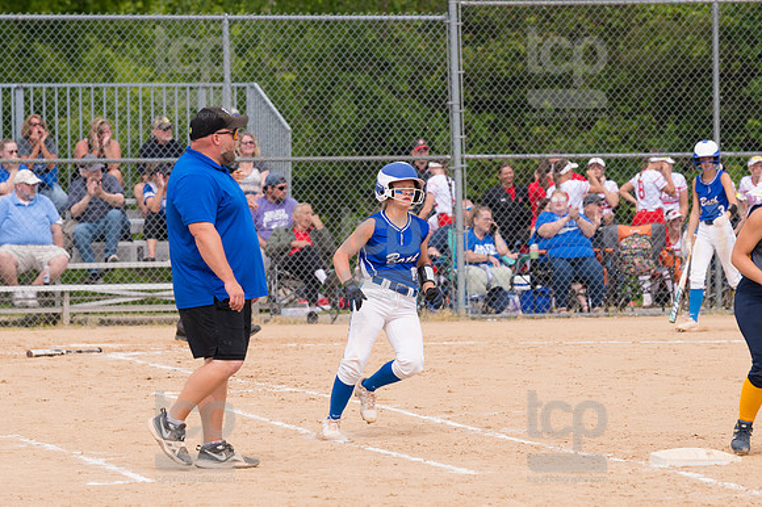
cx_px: 381
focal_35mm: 277
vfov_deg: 5.0
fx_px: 5860
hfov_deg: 7.4
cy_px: 254
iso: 320
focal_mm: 185
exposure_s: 1/1600
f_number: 5.6
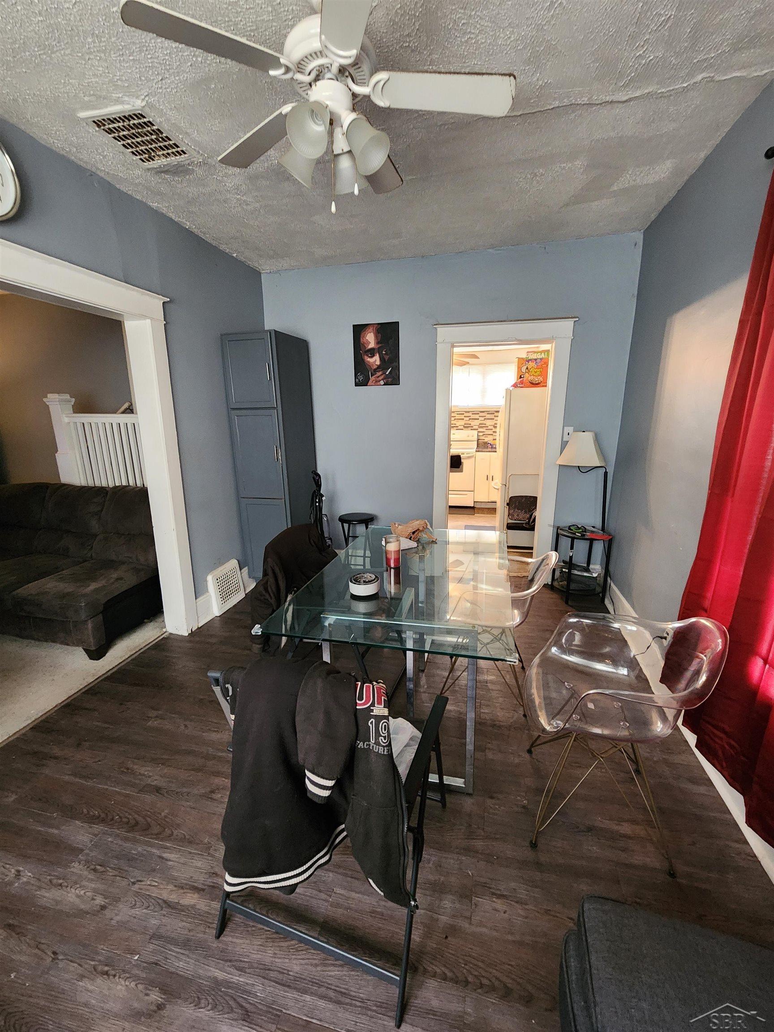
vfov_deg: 106.2
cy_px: 516
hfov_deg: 89.9
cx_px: 387
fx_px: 388
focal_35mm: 13
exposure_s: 1/30
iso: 500
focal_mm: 2.2
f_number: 2.2
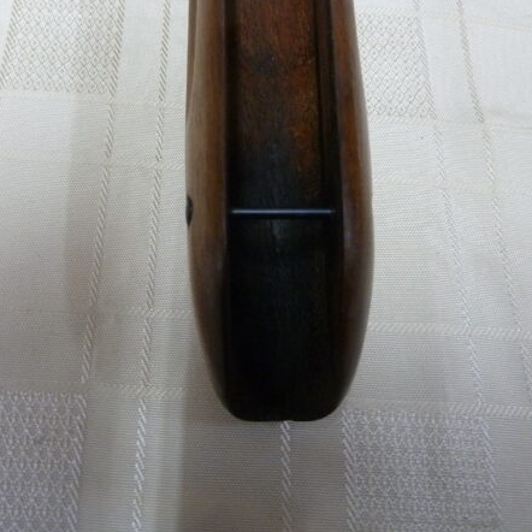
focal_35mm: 30
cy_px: 267
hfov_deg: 53.6
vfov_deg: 54.0
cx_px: 208
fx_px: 522
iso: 400
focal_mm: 4.1
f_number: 3.3
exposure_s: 1/15
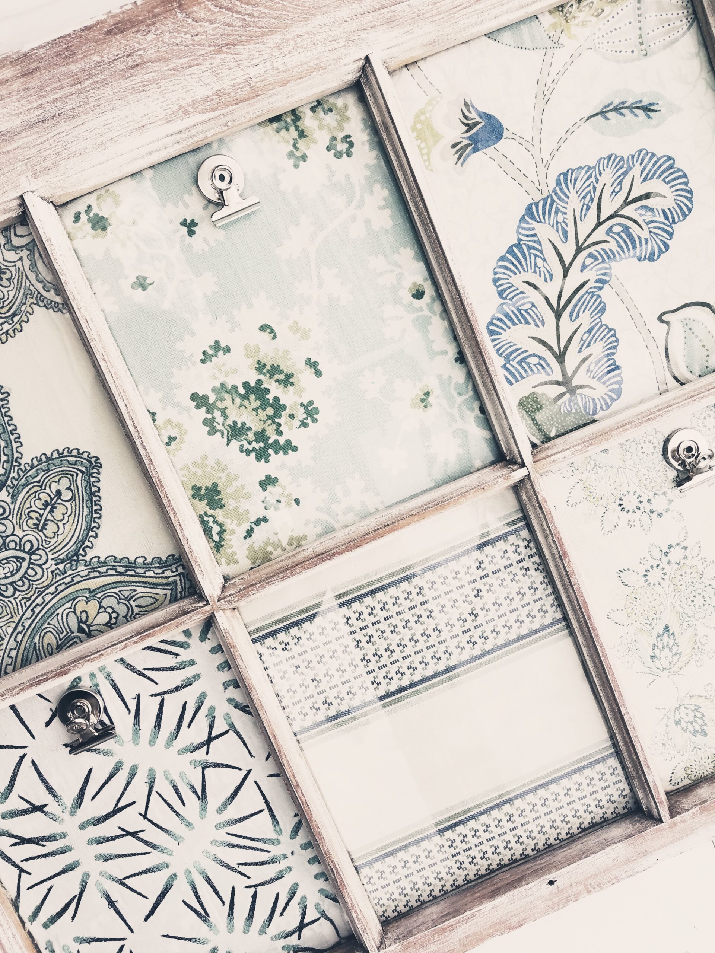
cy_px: 476
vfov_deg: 67.3
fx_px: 716
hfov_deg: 53.1
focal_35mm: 26
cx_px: 358
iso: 80
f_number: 1.7
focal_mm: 4.2
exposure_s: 1/120
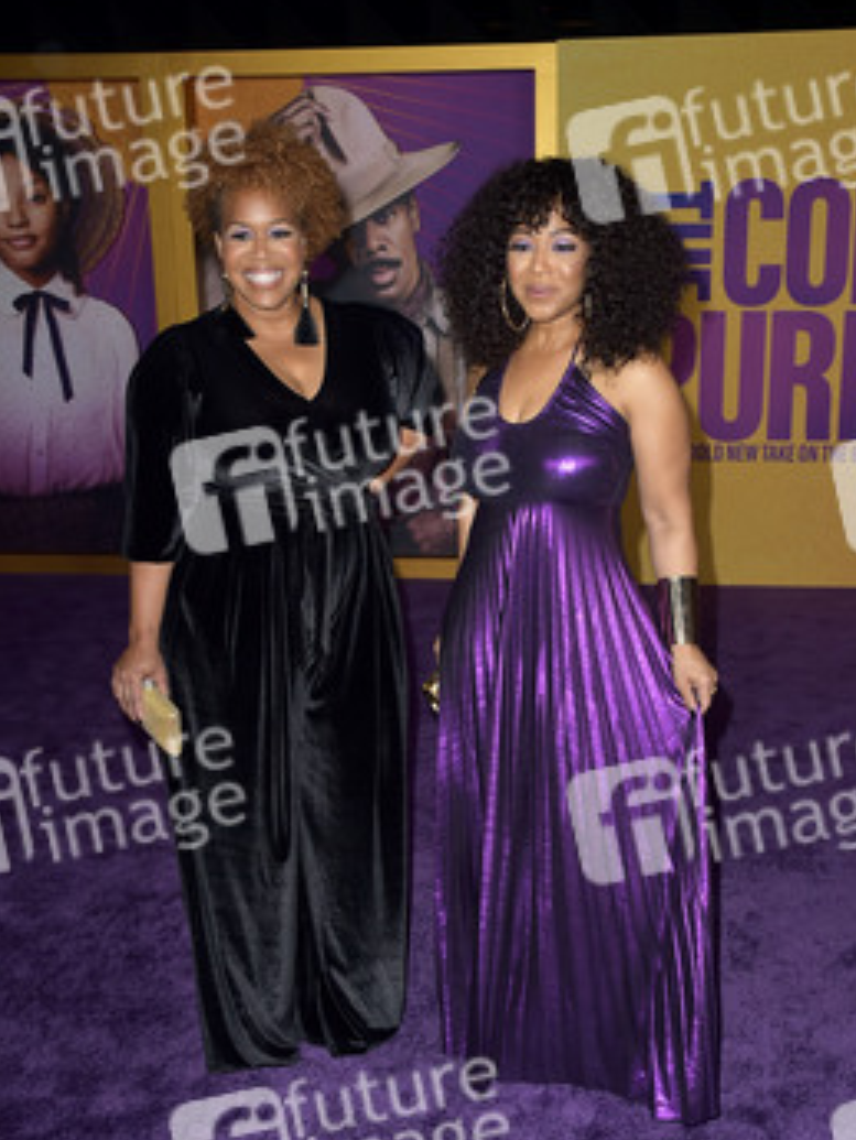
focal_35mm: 39
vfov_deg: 47.7
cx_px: 438
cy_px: 641
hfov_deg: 36.8
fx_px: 1285
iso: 320
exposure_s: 1/250
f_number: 6.3
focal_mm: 35
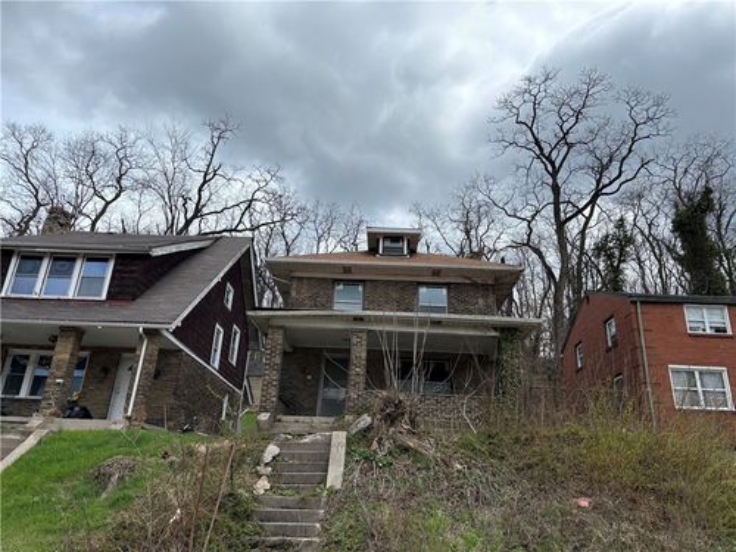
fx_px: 553
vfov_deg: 53.1
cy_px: 276
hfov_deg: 67.3
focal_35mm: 26
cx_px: 368
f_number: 1.6
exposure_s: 1/3937
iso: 50
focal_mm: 5.96
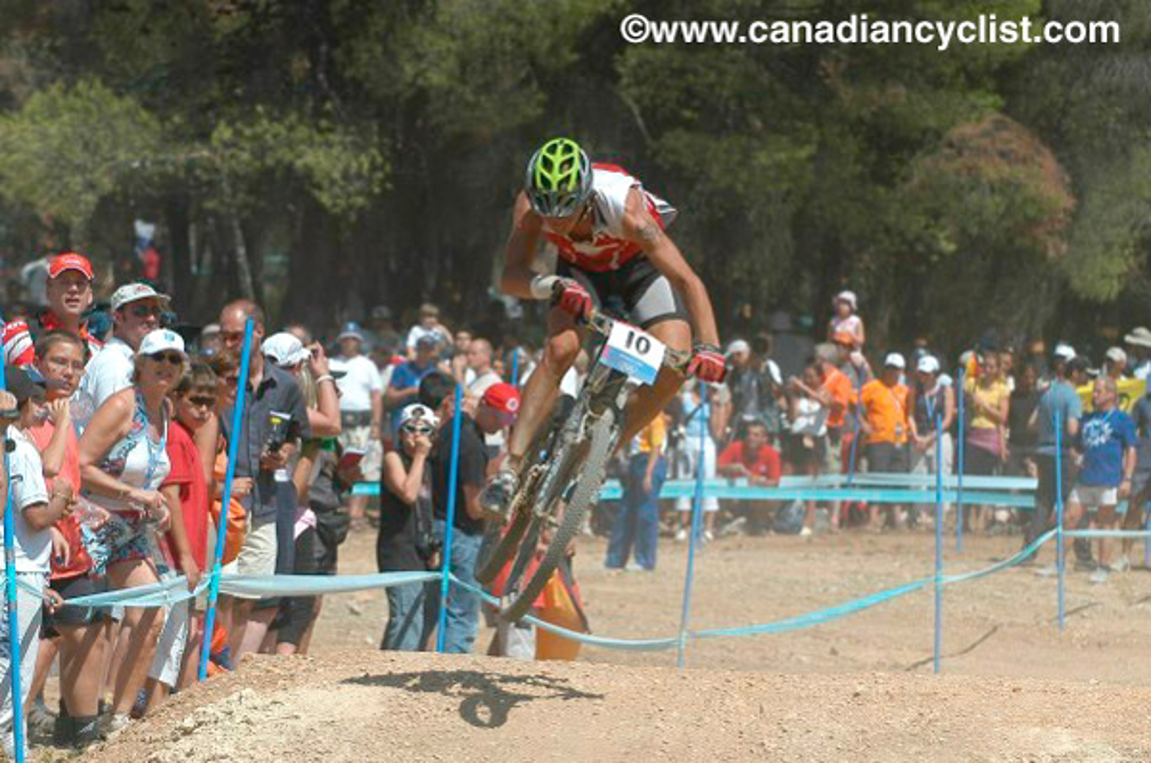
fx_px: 6464
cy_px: 382
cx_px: 576
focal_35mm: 202
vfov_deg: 6.8
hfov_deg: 10.2
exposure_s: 1/3200
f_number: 4
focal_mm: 135
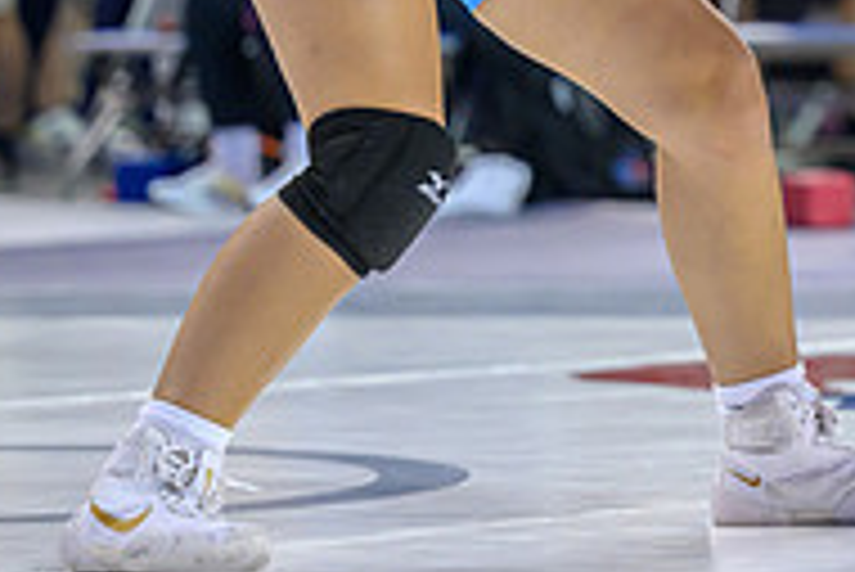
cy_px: -187
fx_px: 7415
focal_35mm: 312
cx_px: 986
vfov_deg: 4.4
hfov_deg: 6.6
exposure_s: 1/800
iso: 2200
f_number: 2.8
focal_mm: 102
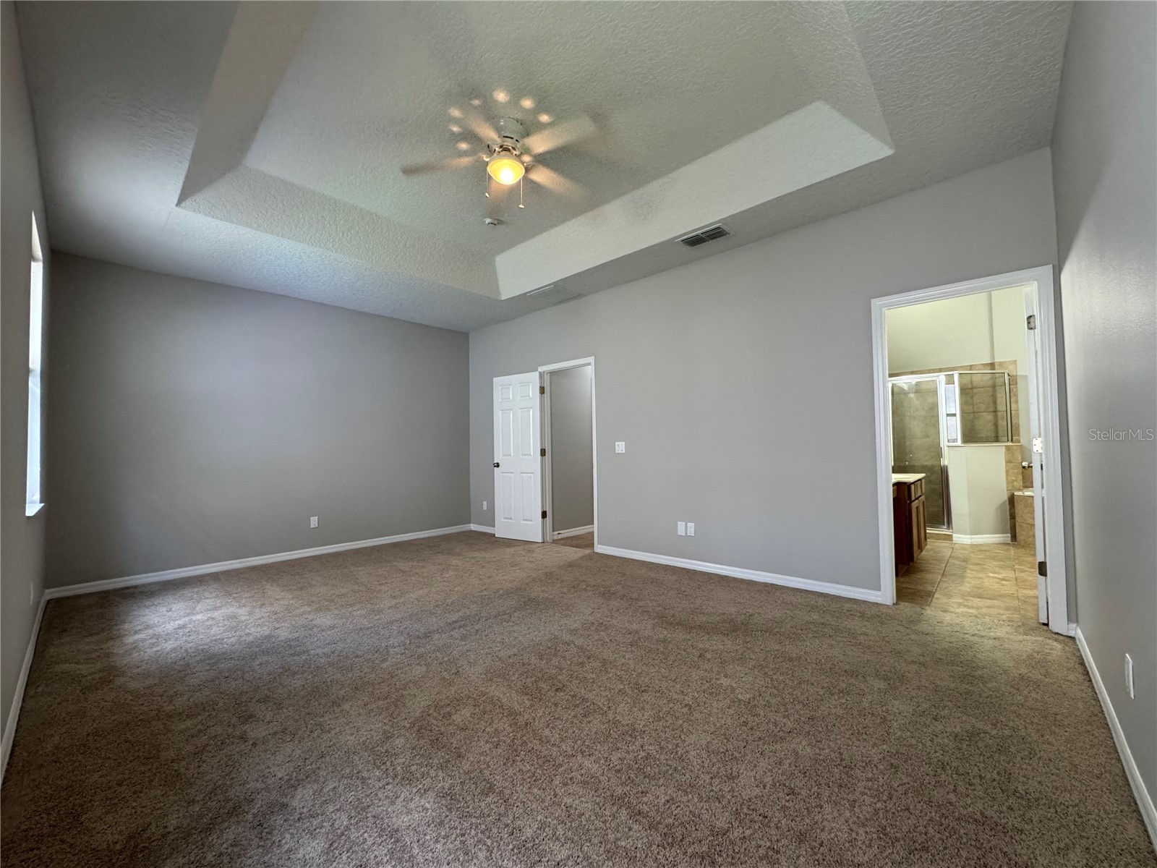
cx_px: 578
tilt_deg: +1.4
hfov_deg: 102.1
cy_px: 434
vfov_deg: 85.7
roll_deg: +1.2
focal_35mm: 14
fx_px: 468
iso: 320
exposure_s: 1/120
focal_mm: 2.22
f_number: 2.2
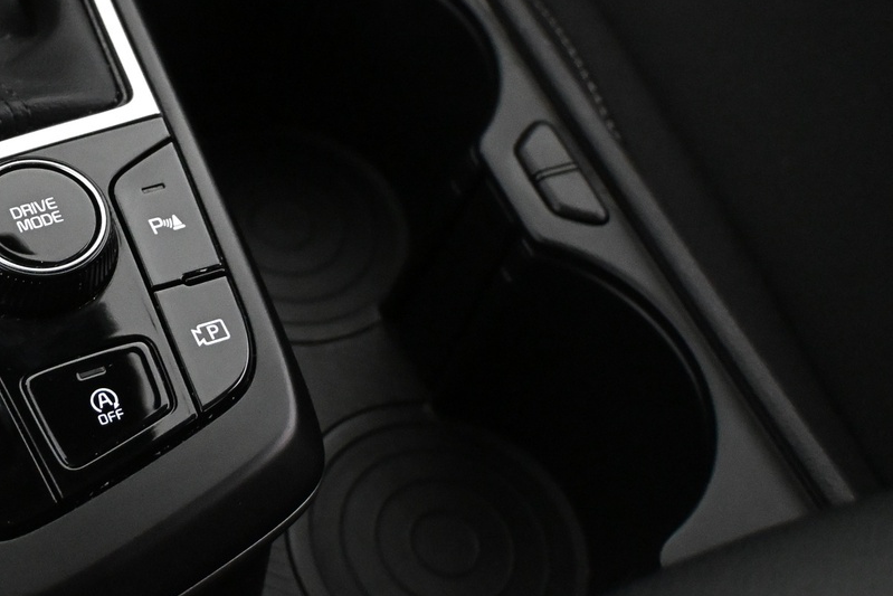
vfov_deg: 18.5
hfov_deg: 26.5
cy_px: 110
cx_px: 46
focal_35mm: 73
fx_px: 1811
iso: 6400
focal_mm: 24
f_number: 4.2
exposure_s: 1/60
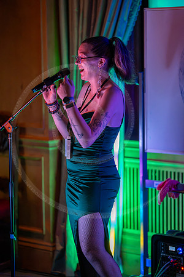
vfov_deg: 15.2
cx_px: 92
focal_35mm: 135
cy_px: 138
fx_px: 1035
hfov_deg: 10.2
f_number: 1.8
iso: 3200
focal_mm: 135
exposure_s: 1/250
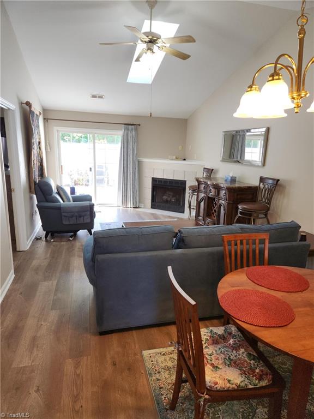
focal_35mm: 23
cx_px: 157
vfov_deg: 73.9
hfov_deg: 58.9
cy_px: 210
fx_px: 278
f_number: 1.8
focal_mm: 5.4
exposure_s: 1/60
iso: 40
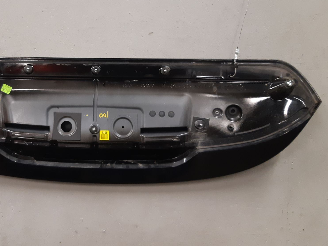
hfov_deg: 50.2
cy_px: 100
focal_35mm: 36
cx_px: 102
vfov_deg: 39.5
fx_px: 341
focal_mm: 3.93
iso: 200
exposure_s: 1/60
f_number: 1.7
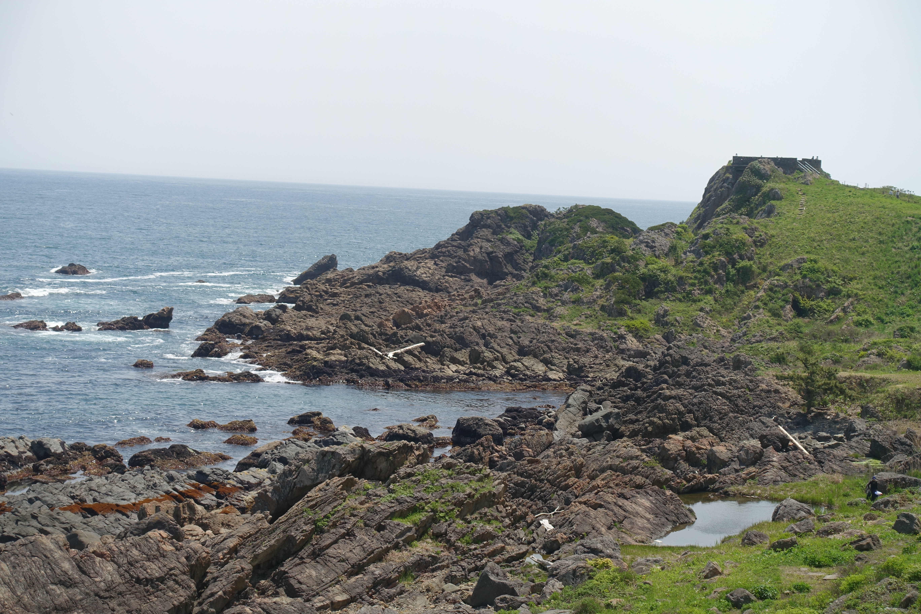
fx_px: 1791
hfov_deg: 28.8
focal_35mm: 70
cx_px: 460
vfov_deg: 19.5
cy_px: 307
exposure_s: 1/80
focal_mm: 25.7
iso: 125
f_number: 5.6
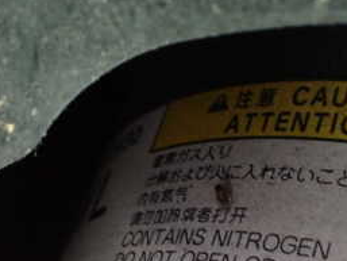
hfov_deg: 27.8
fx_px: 702
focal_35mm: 70
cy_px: 191
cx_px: 161
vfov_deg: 20.9
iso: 1000
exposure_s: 1/30
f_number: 2.3
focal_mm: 5.4
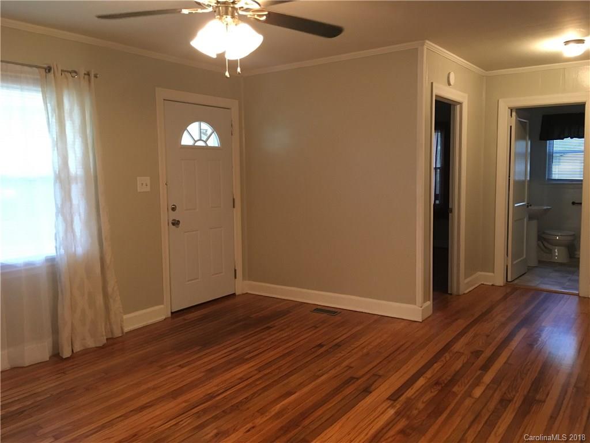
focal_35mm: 29
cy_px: 222
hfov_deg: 61.7
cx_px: 295
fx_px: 494
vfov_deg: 48.2
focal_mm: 4.15
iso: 200
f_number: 2.2
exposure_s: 1/24
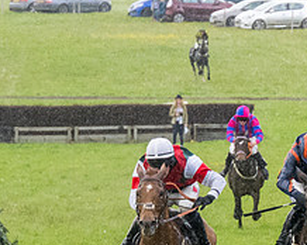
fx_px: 5084
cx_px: -215
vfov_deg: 2.8
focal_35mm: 560
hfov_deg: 3.4
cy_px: 348
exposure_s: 1/1000
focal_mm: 98
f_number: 4
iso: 2000
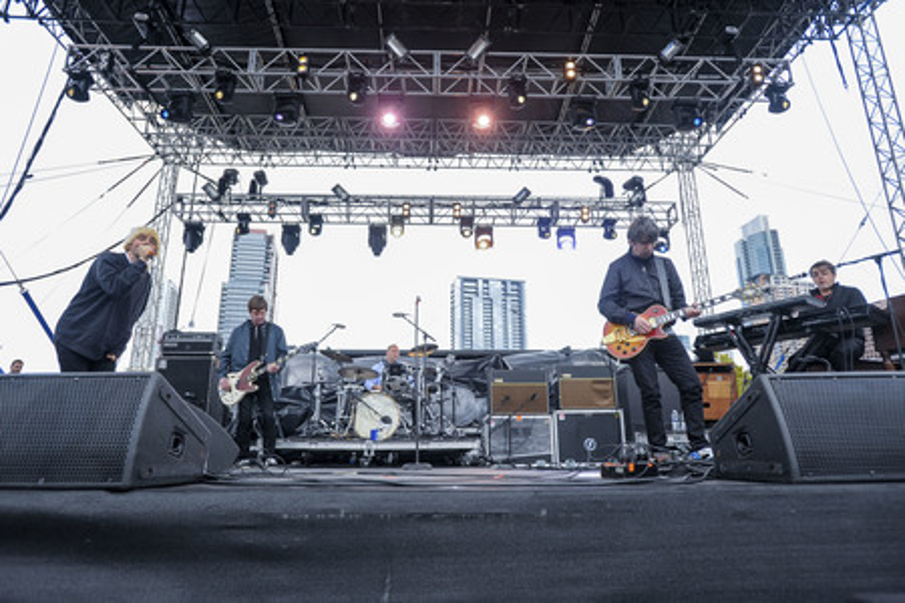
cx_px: 452
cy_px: 302
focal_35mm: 20
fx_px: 503
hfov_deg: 84.0
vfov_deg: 61.9
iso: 1250
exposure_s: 1/500
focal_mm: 20
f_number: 3.2
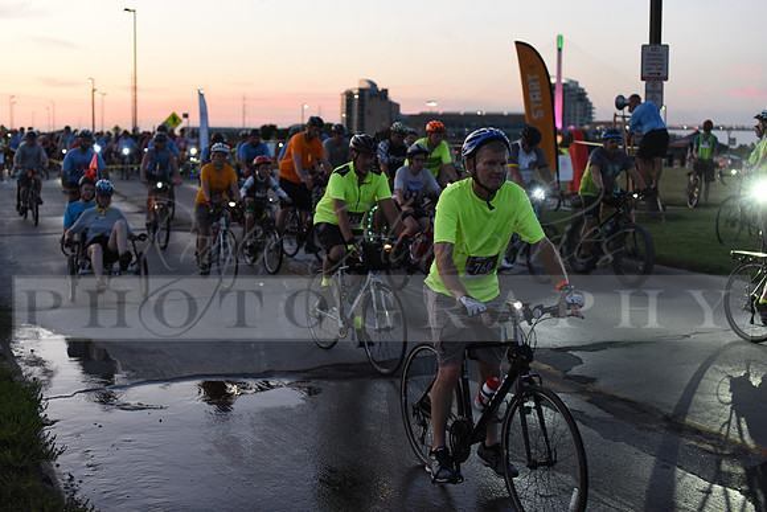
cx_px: 384
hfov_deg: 39.6
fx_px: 1065
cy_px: 256
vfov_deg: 27.0
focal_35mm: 50
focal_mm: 50
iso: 2500
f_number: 2.8
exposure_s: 1/400
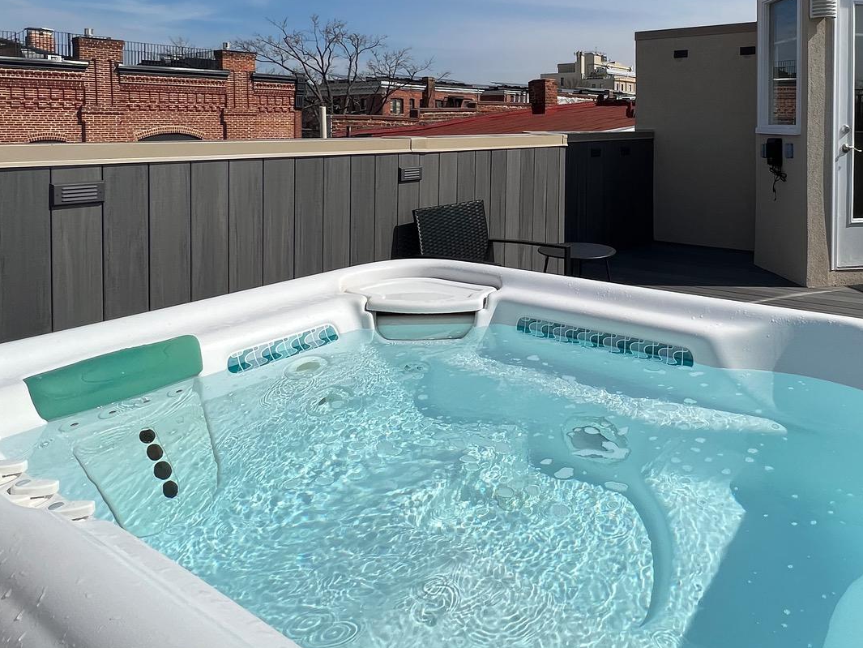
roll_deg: -0.3
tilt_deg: -0.4
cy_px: 138
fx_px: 623
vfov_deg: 51.7
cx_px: 593
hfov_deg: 67.0
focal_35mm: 25
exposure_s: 1/2950
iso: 32
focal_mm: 1.57
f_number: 1.8
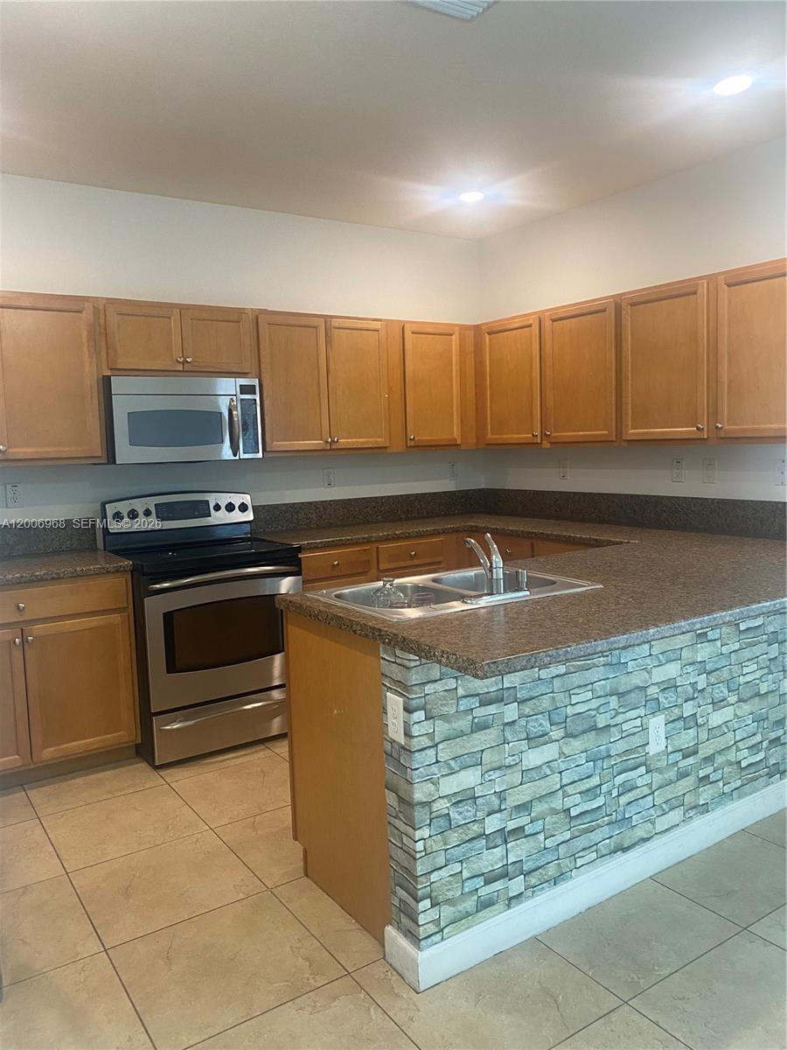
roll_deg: +1.5
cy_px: 525
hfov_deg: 53.1
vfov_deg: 67.3
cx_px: 394
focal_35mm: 26
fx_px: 788
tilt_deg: -5.7
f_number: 1.8
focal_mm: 4.25
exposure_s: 1/60
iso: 200
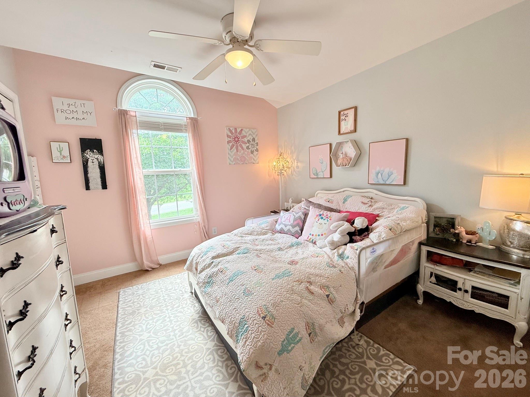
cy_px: 198
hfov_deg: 102.1
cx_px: 265
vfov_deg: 85.7
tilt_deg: -7.4
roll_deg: +2.4
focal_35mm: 14
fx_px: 214
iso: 100
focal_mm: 2.22
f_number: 2.2
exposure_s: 1/120
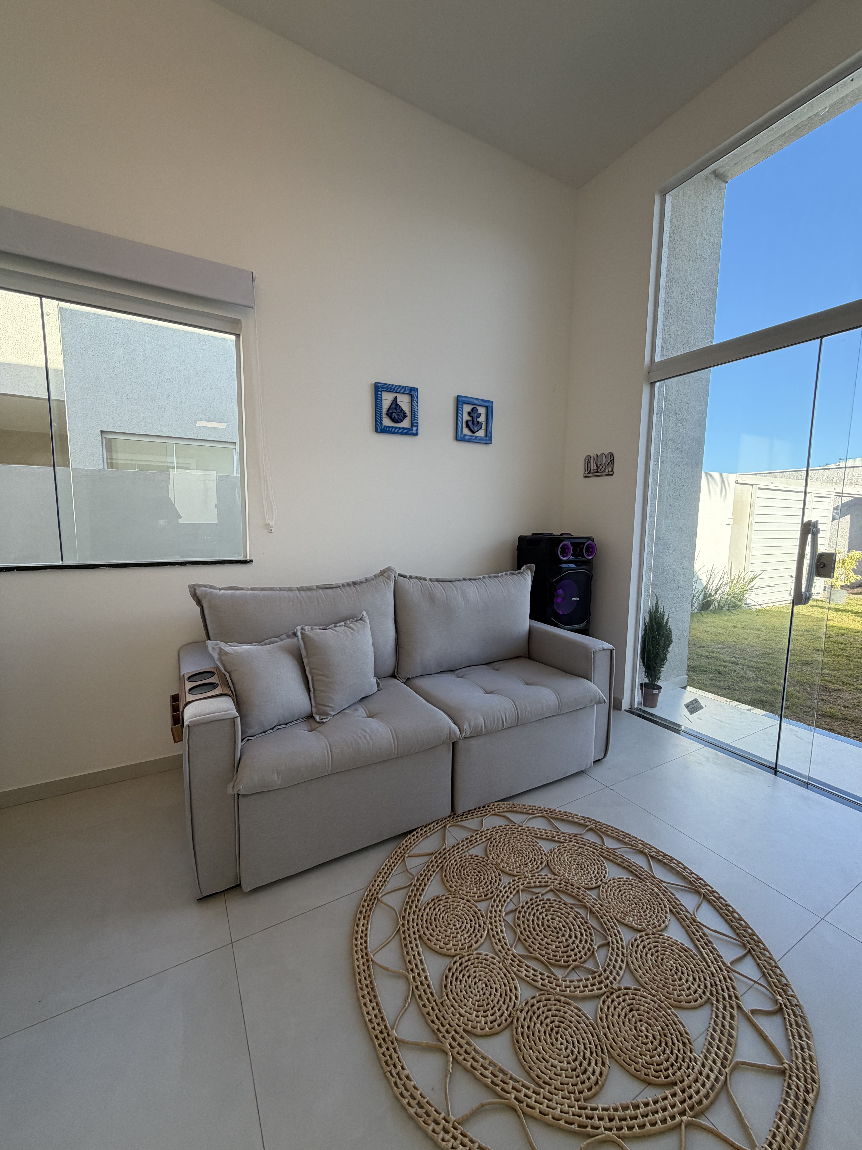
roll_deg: -1.5
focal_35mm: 14
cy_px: 575
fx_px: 465
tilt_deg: -6.2
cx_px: 431
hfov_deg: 85.7
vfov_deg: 102.1
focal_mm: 2.22
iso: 50
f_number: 2.2
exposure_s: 1/237
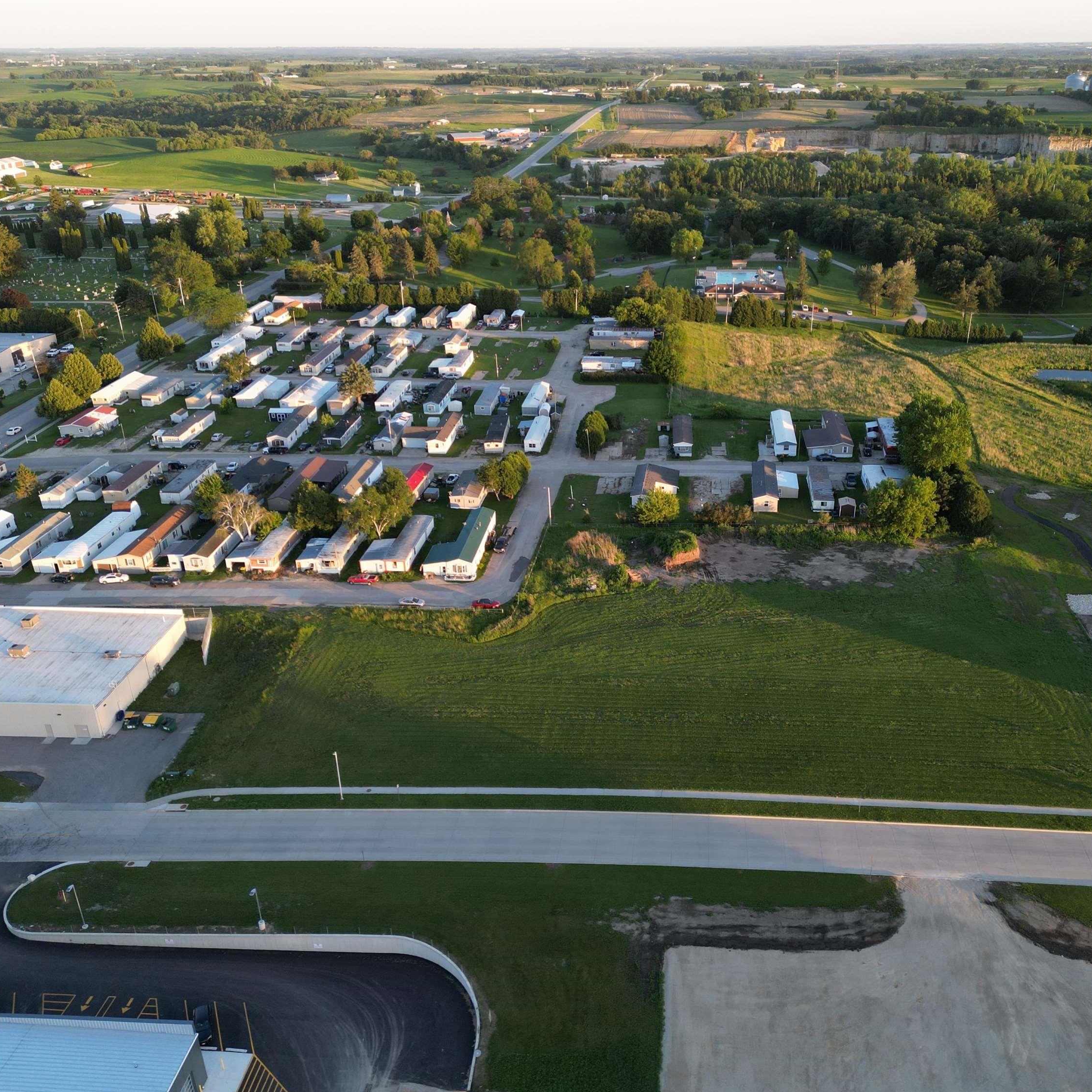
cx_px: 640
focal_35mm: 29
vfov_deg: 55.6
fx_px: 1035
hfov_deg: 55.3
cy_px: 536
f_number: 1.7
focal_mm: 6.72
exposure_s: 1/320
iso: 120
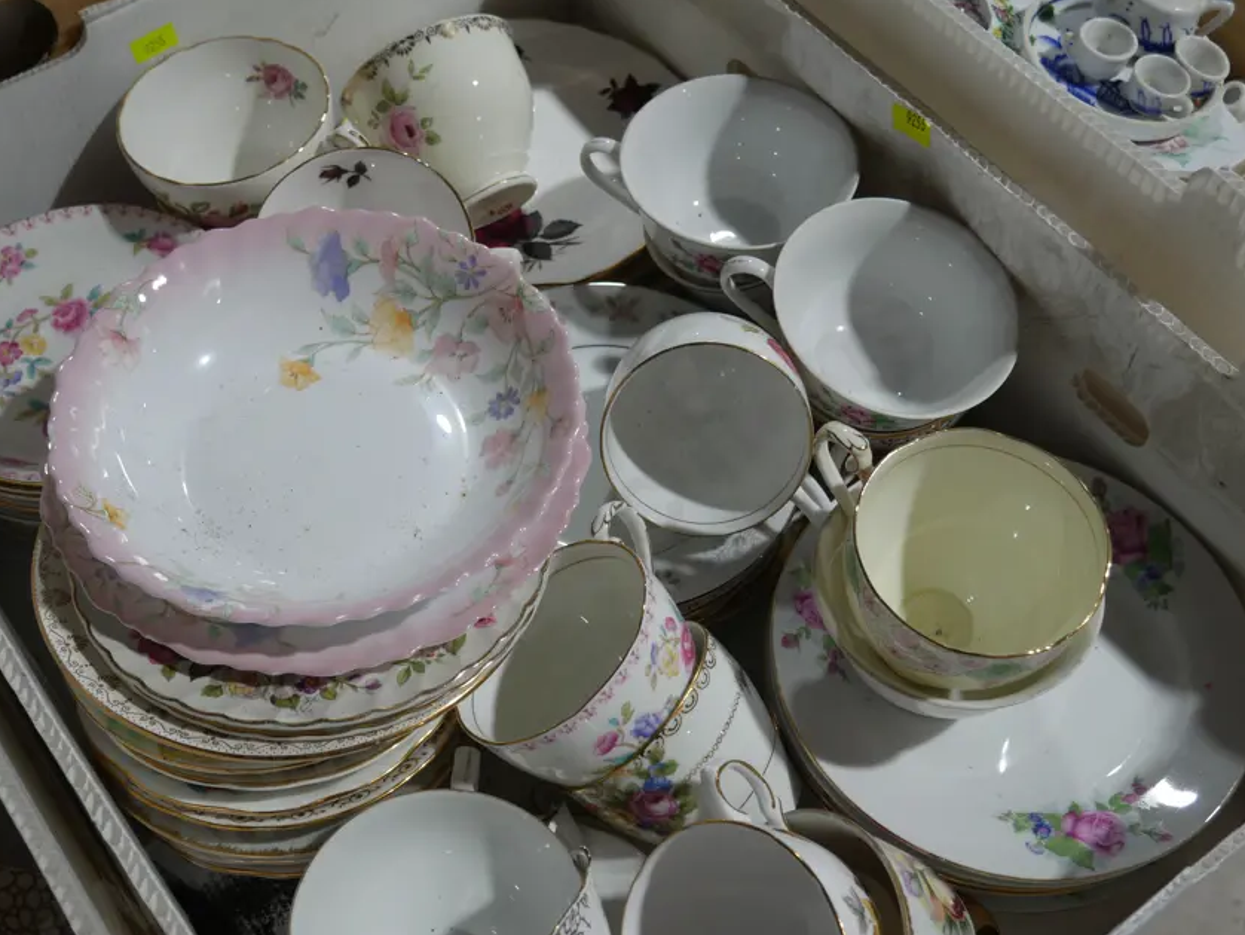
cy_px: 546
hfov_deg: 42.9
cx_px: 597
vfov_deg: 32.8
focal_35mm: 44
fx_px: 1583
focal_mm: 18
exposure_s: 1/100
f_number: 4
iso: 200
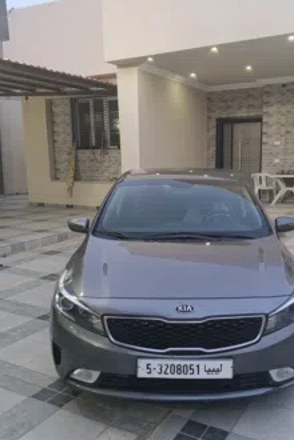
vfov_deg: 63.7
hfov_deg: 44.6
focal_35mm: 29
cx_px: 184
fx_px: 355
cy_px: 225
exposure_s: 1/50
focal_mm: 4.09
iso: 406
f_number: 1.6
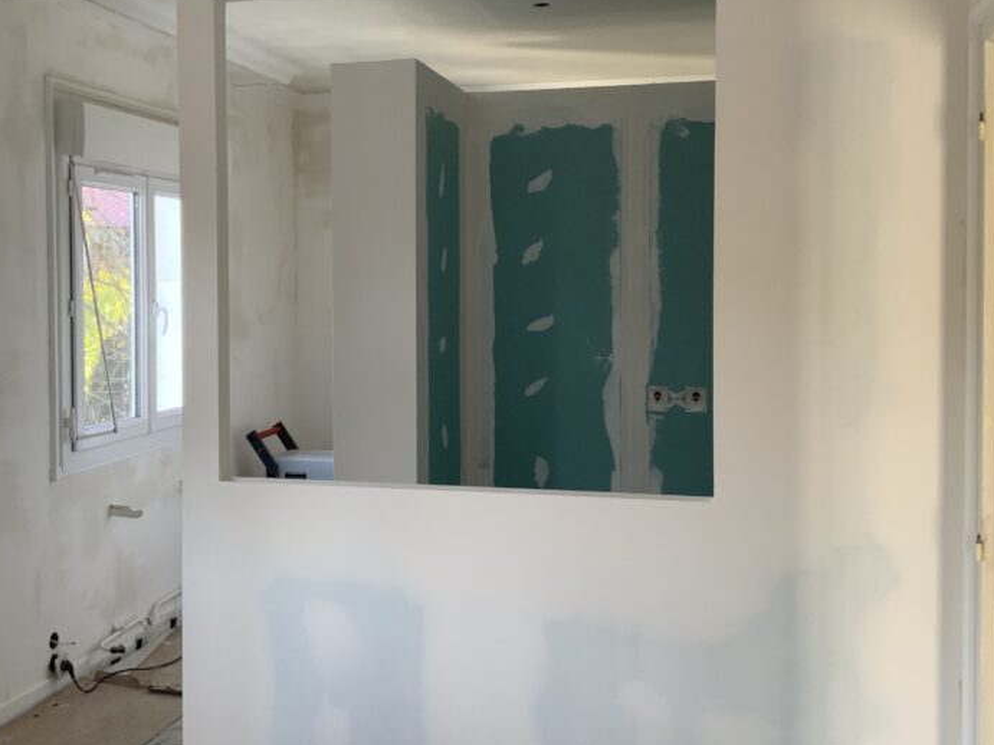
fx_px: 1235
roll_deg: +1.1
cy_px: 314
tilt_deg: -1.4
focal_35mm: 43
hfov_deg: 43.7
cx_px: 426
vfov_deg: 33.5
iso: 50
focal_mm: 3
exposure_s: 1/50
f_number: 1.8
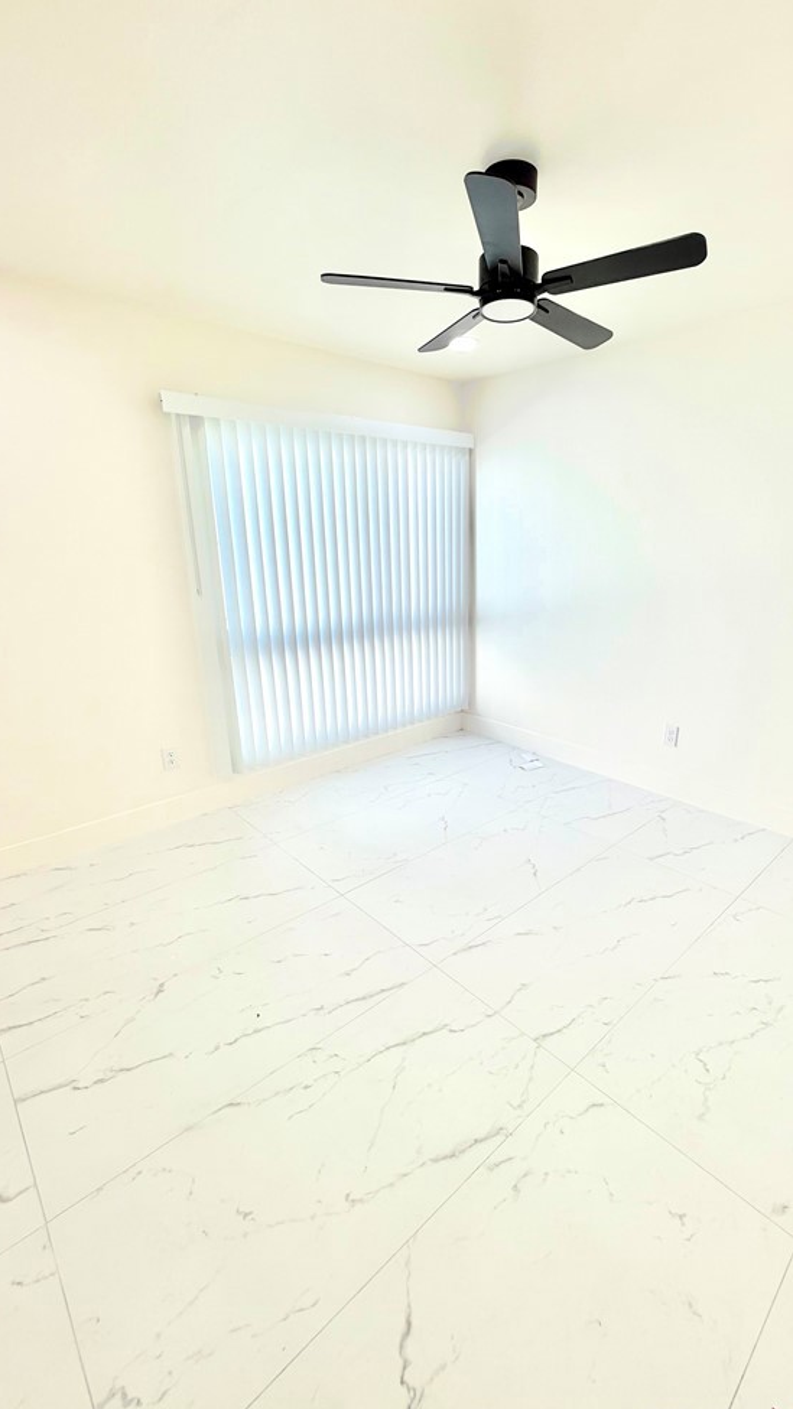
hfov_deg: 66.8
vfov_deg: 99.4
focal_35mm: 16
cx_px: 448
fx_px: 598
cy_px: 704
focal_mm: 2.22
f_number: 2.2
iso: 25
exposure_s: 1/120
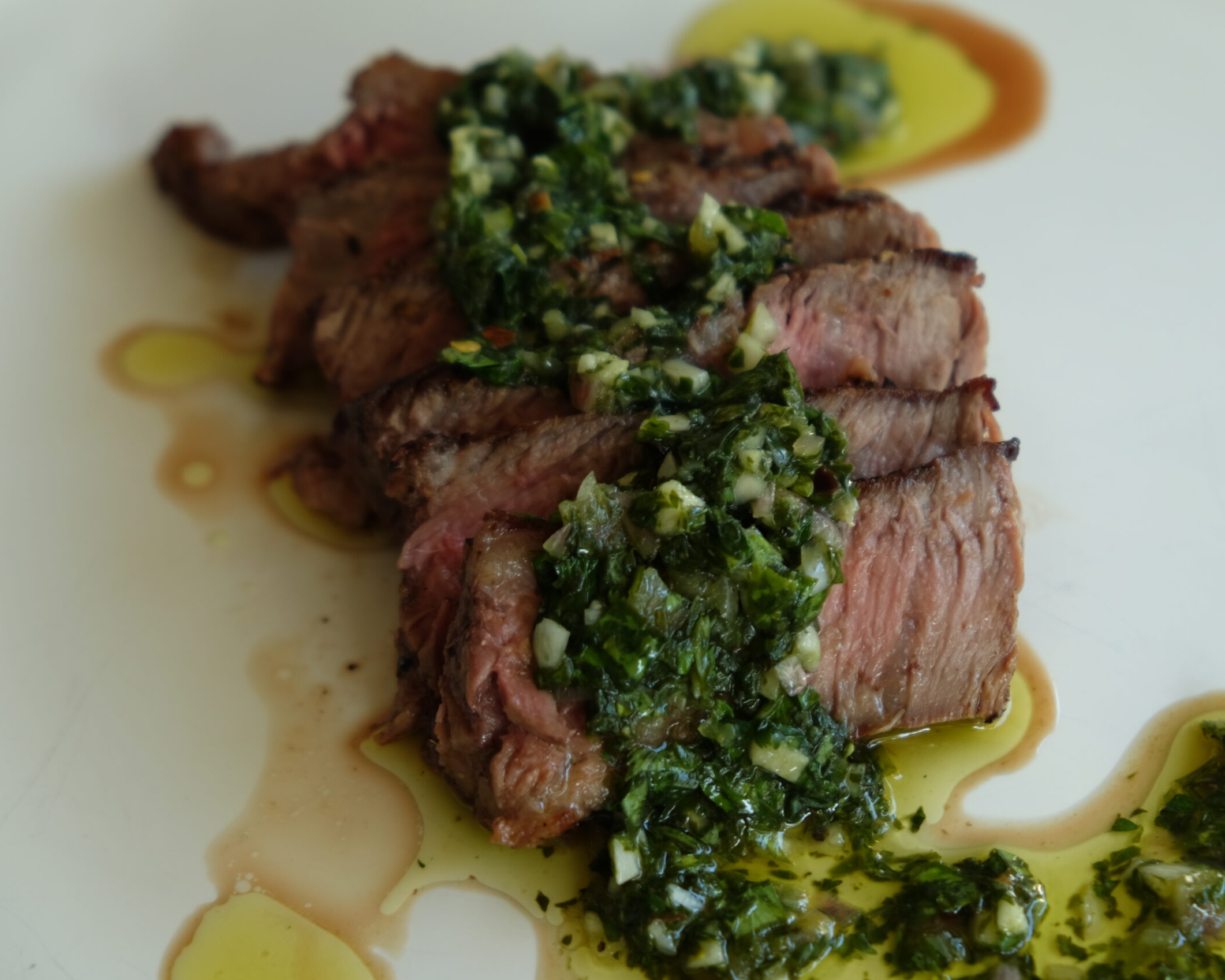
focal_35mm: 94
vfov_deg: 16.4
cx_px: 704
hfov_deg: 20.4
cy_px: 491
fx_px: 3408
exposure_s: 1/15
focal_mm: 55
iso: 100
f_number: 4
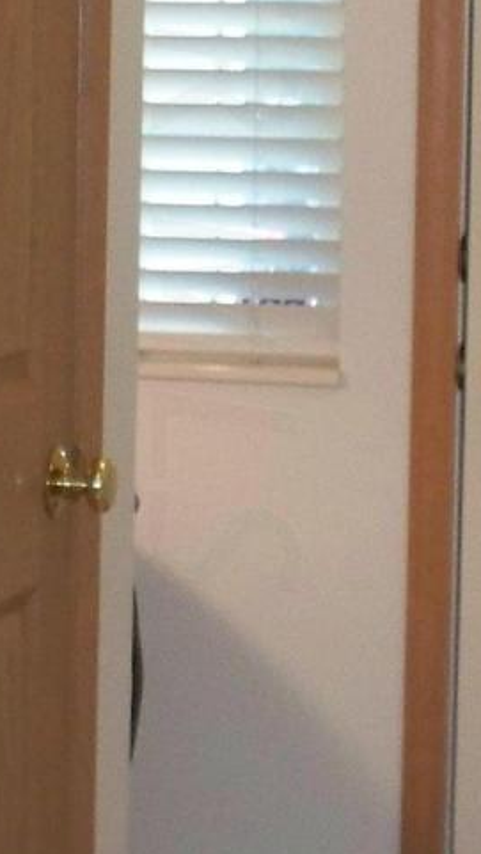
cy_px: 236
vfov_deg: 13.2
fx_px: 3691
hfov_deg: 7.5
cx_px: 227
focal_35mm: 163
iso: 200
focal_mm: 7.54
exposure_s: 1/50
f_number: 2.8
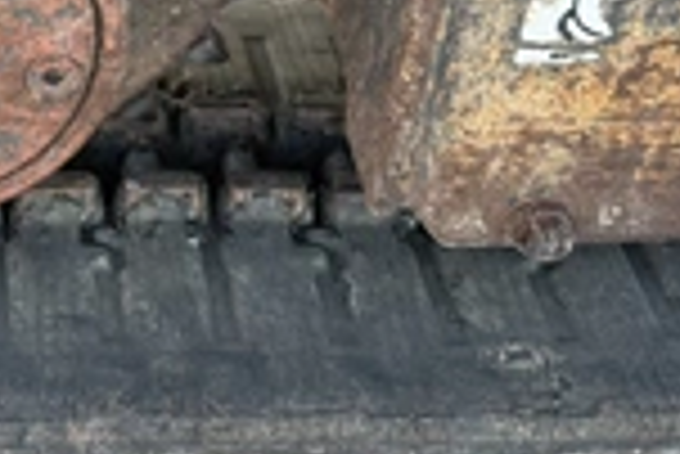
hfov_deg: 29.1
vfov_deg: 19.5
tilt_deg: -35.7
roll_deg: -2.1
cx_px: 50
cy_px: -90
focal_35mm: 66
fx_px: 1248
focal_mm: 6.76
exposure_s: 1/211
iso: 80
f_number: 1.78
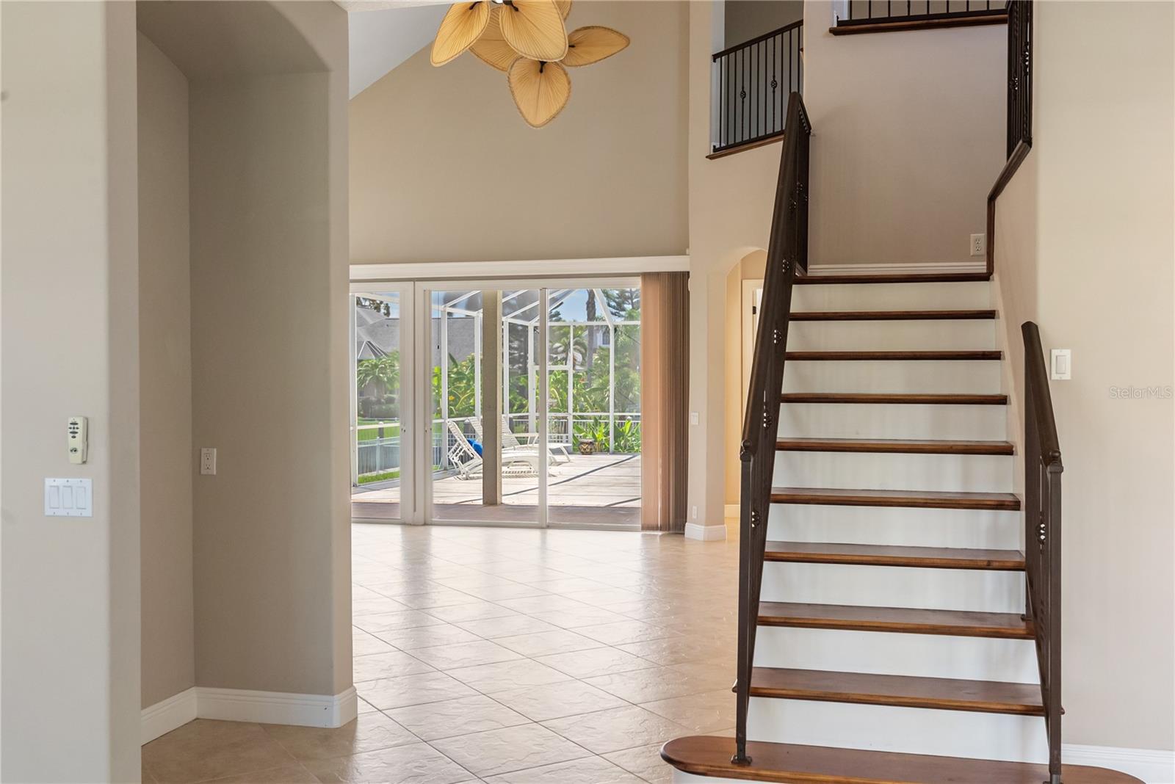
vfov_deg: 37.9
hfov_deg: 54.4
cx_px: 588
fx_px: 1143
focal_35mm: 35
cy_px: 392
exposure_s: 1/30
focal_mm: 35
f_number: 8
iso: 2000
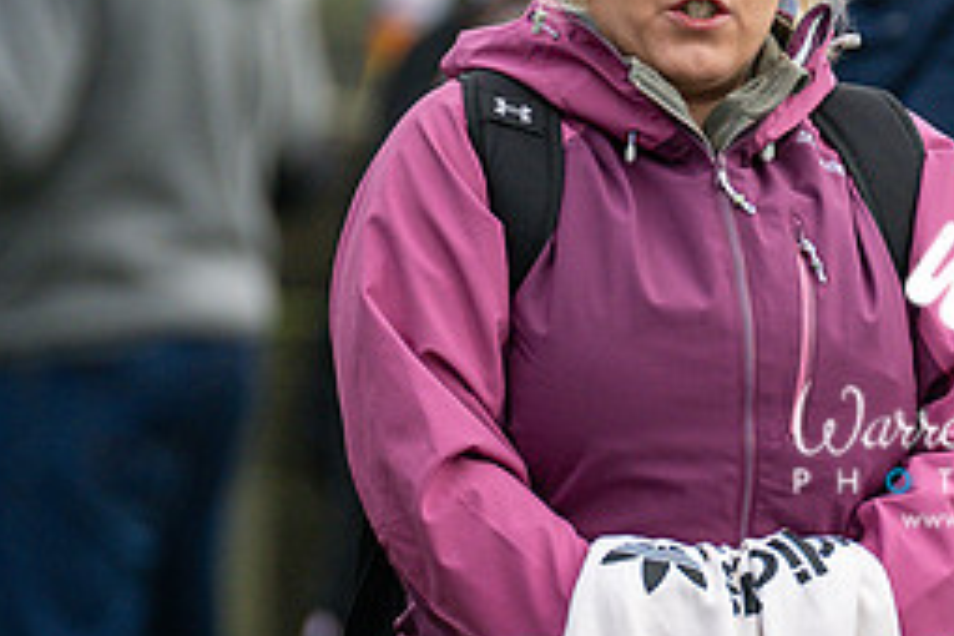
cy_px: 363
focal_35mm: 1023
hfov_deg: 2.0
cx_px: 1036
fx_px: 27107
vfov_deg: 1.3
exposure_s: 1/1600
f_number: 2.8
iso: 500
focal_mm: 300
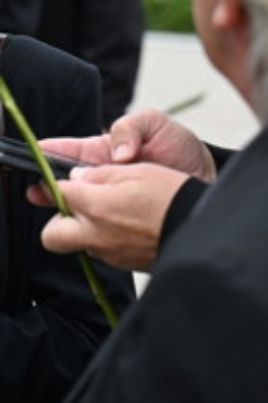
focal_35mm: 279
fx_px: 3115
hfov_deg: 4.8
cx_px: -377
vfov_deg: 7.4
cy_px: 45
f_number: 4
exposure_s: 1/1600
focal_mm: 79
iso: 500
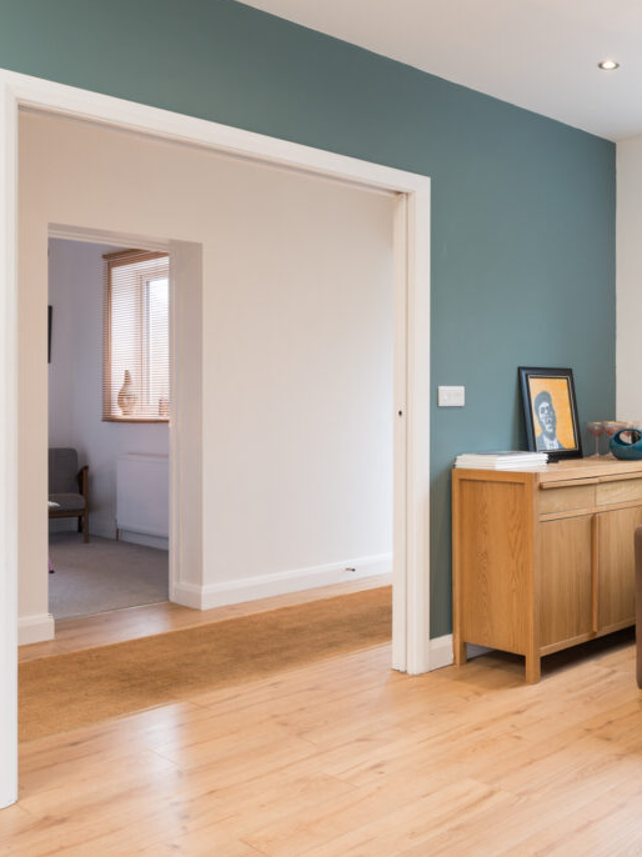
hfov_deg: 38.4
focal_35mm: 35
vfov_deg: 52.6
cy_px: 426
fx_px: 866
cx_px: 557
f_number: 9
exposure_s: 1/8
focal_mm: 24
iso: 400
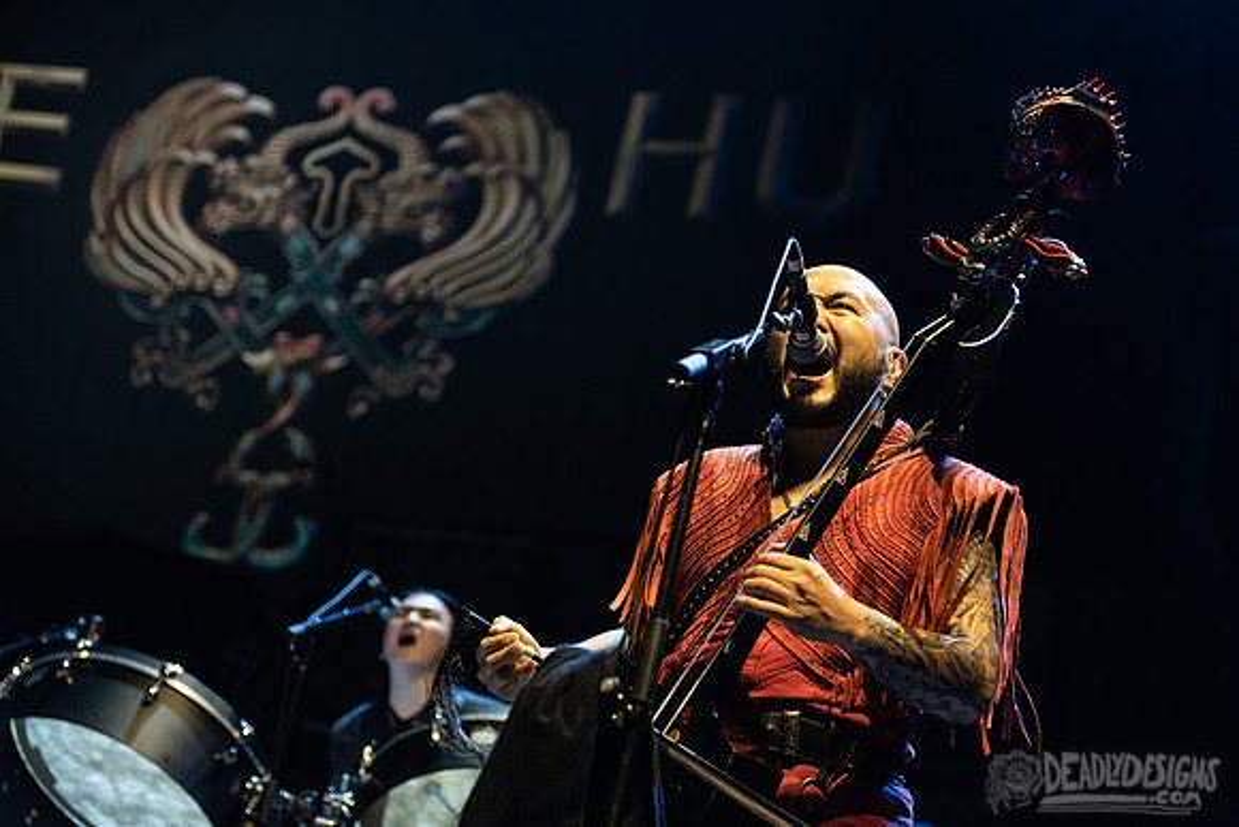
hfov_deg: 30.3
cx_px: 664
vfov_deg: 20.5
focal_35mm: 66
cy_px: 384
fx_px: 2286
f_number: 3.2
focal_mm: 62
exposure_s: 1/320
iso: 2000
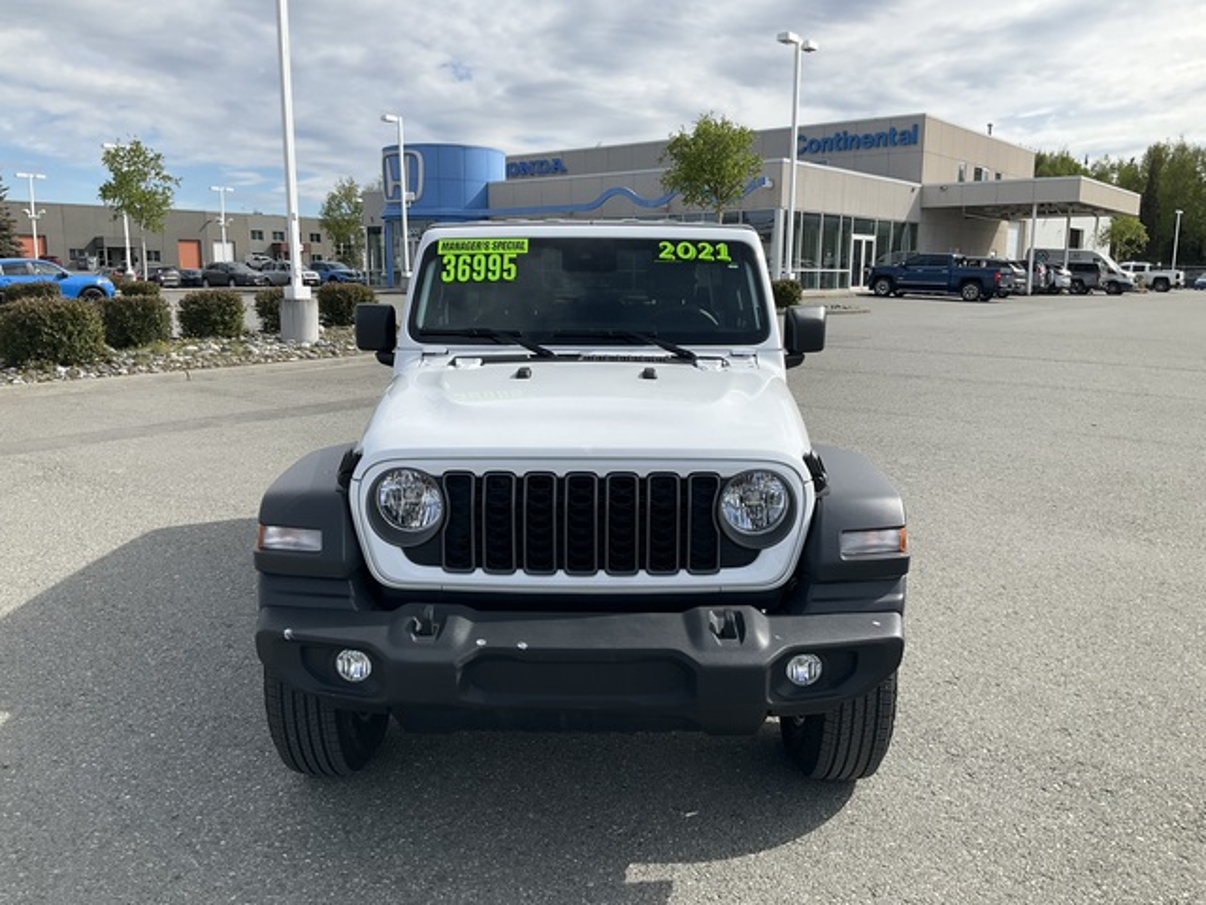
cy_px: 452
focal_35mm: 29
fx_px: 1010
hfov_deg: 61.7
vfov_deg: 48.2
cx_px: 603
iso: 25
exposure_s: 1/2141
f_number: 1.8
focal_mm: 3
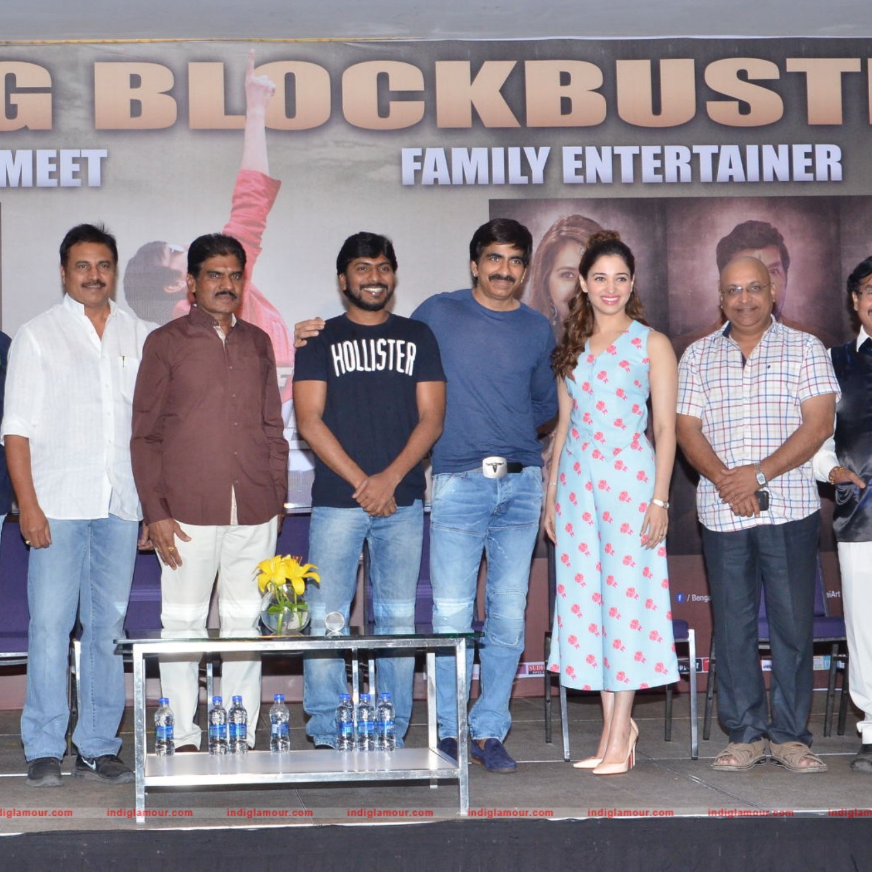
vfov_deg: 27.7
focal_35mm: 62
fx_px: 1767
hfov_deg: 27.5
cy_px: 433
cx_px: 269
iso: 2000
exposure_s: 1/125
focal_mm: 32
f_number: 6.3
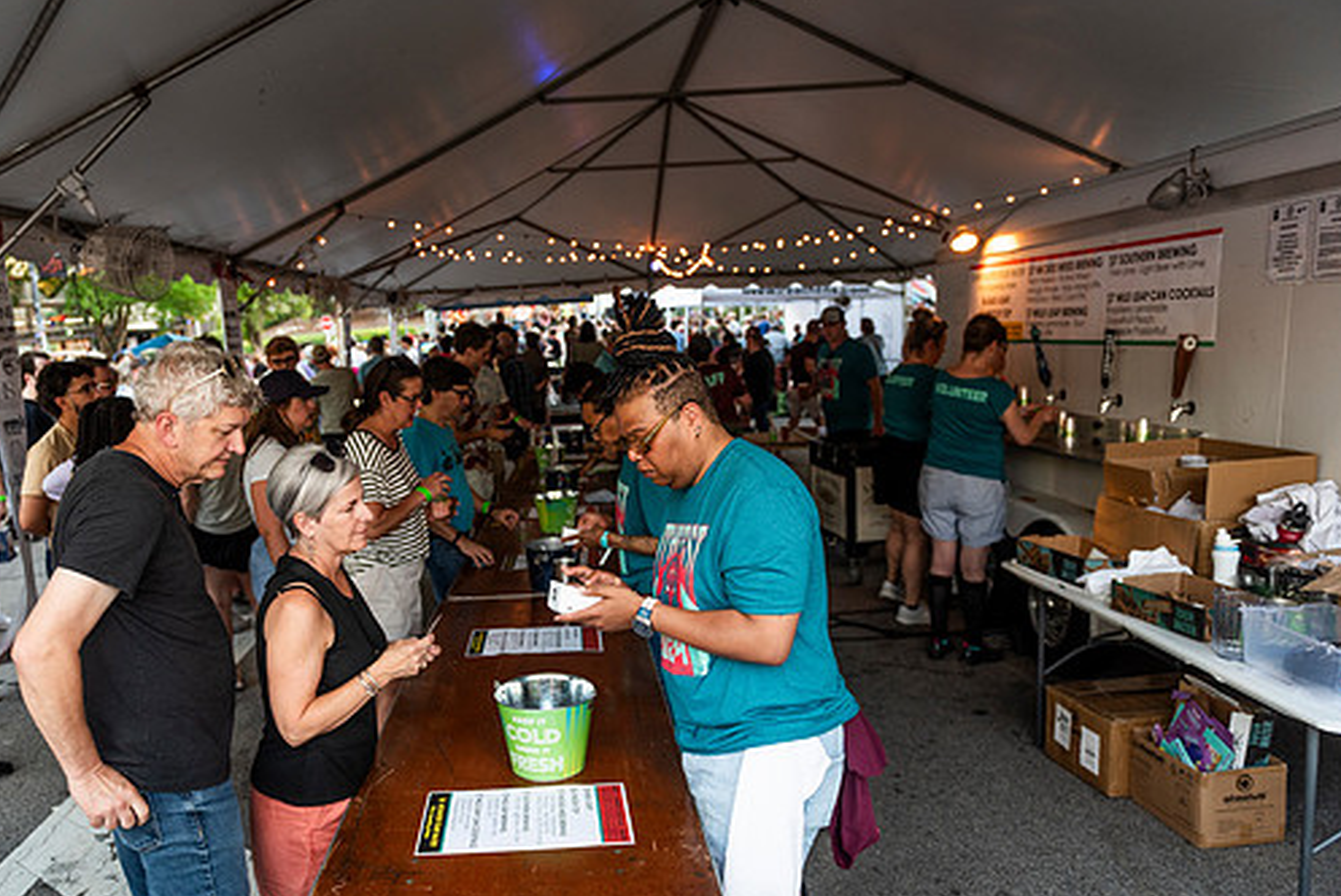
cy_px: 484
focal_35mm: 28
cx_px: 567
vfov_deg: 46.4
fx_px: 1044
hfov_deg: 65.1
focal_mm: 24
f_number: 3.2
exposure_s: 1/160
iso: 200
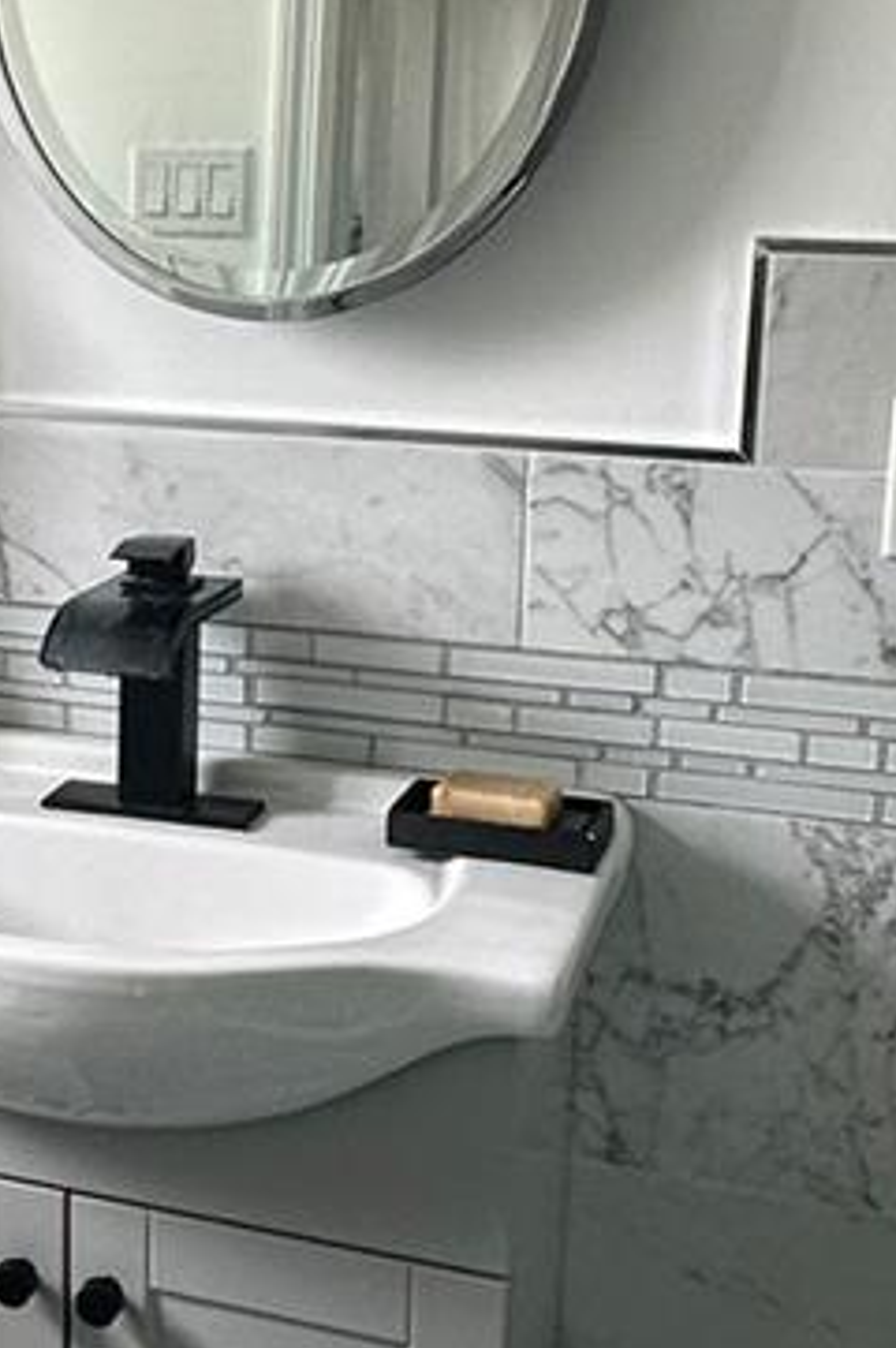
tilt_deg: -12.5
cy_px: 519
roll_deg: -0.1
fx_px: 2319
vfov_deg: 32.3
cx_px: -146
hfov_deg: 20.6
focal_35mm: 62
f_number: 2.2
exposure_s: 1/120
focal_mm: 2.22
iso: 160
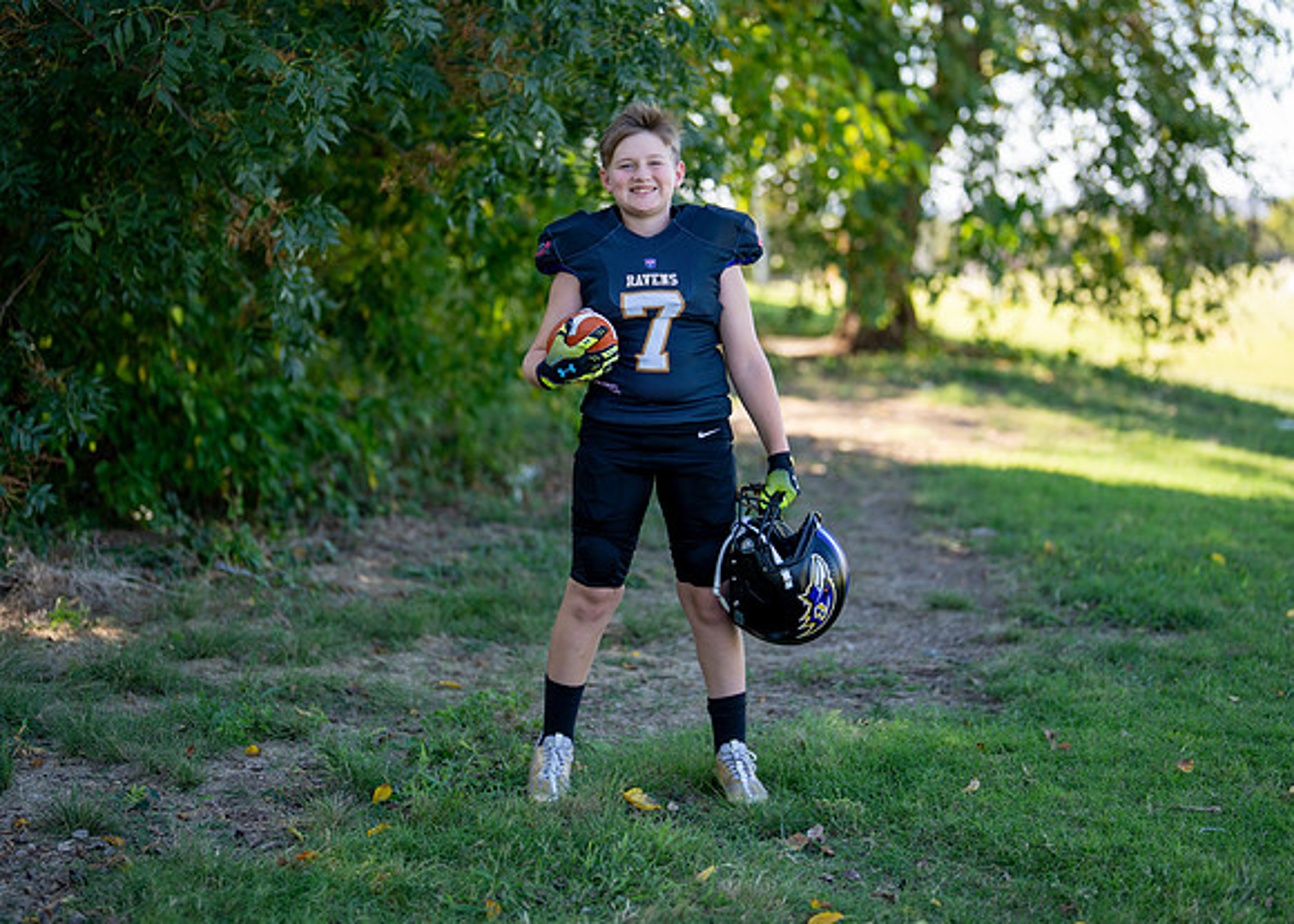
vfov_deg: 23.2
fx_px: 2245
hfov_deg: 32.2
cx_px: 662
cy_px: 409
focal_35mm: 61
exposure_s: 1/1250
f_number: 1.2
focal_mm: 50
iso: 100
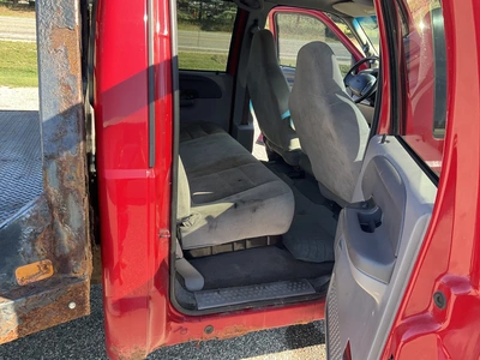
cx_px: 240
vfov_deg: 48.2
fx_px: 402
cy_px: 180
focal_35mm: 29
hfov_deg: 61.7
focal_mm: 3
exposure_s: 1/130
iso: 25
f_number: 1.8
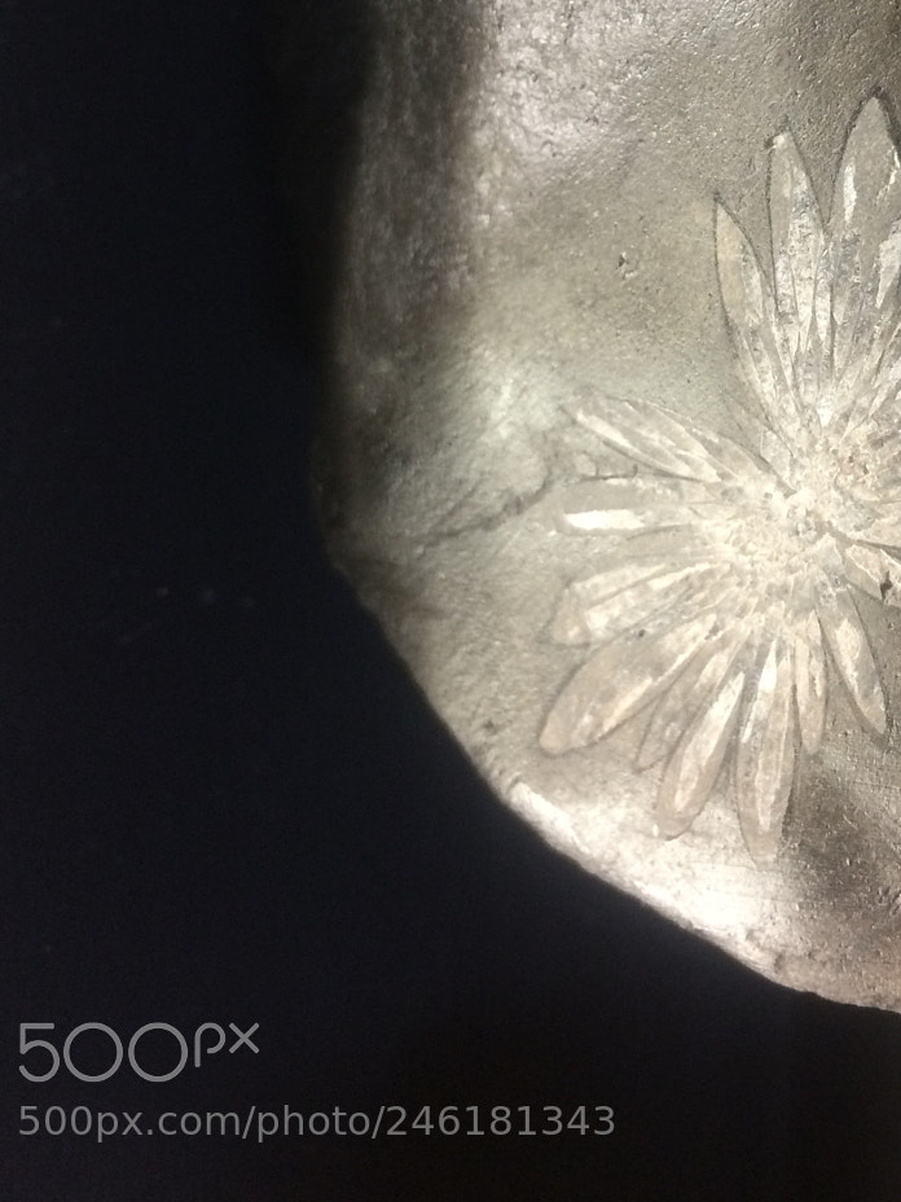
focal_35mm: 50
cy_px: 187
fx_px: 1735
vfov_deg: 36.5
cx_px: 715
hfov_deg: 28.5
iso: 80
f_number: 2.2
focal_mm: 4.15
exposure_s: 1/33
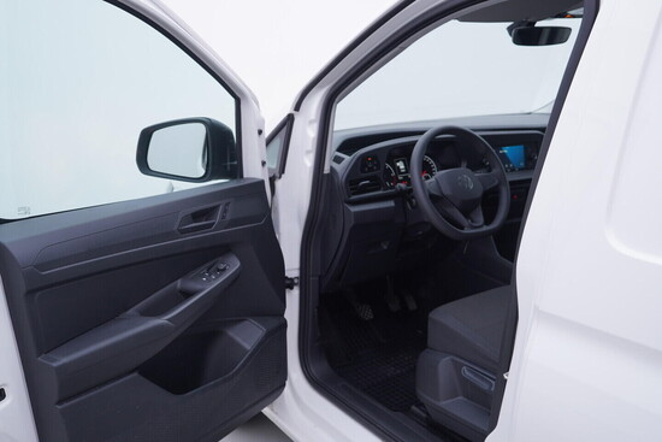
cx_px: 331
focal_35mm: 36
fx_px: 662
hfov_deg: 53.1
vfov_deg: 36.9
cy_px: 221
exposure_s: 1/60
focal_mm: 24
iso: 125
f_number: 3.5
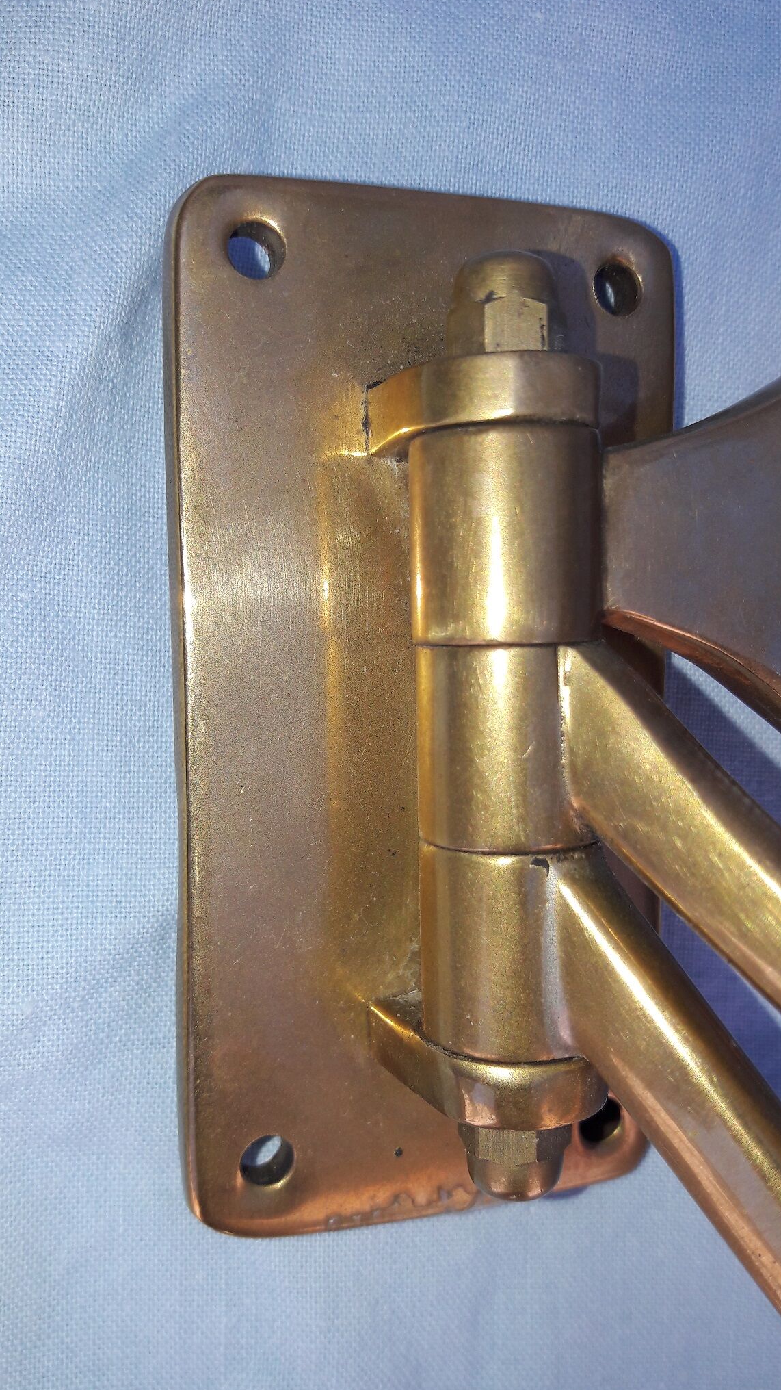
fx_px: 1142
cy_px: 702
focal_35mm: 31
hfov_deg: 37.8
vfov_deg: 62.6
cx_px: 375
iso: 40
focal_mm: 3.7
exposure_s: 1/698
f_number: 1.9
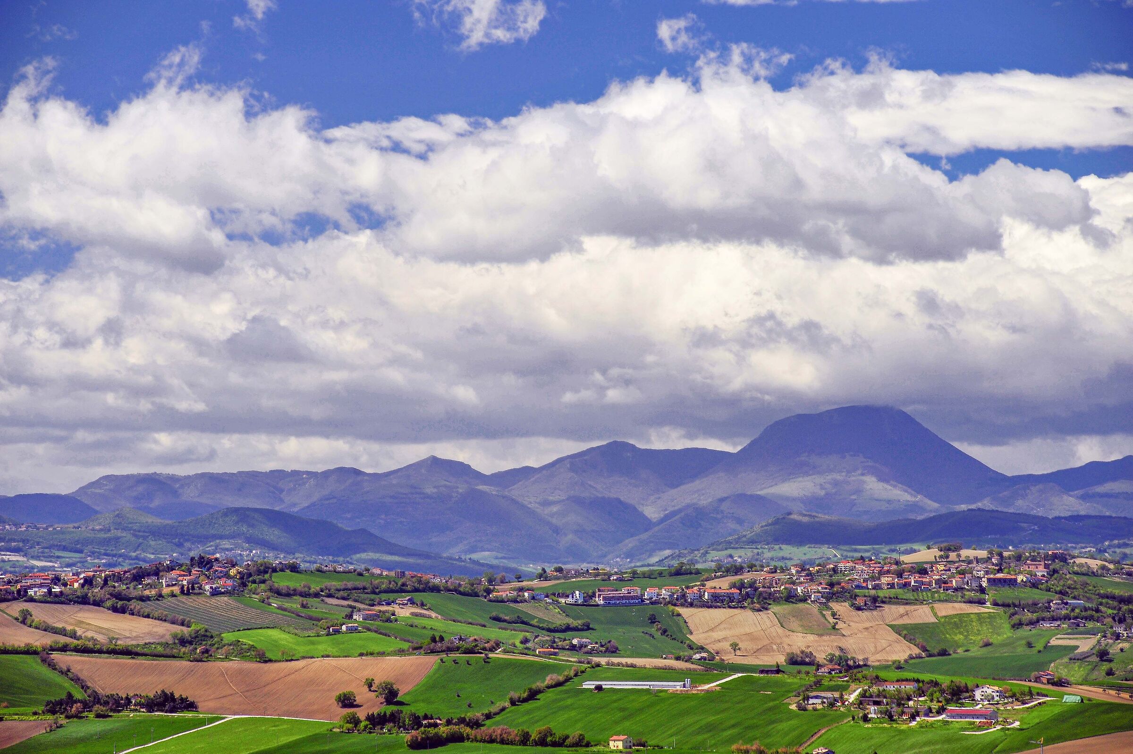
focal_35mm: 200
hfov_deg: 10.3
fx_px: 6290
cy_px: 377
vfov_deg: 6.9
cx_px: 566
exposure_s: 1/200
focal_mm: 200
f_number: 9
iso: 250
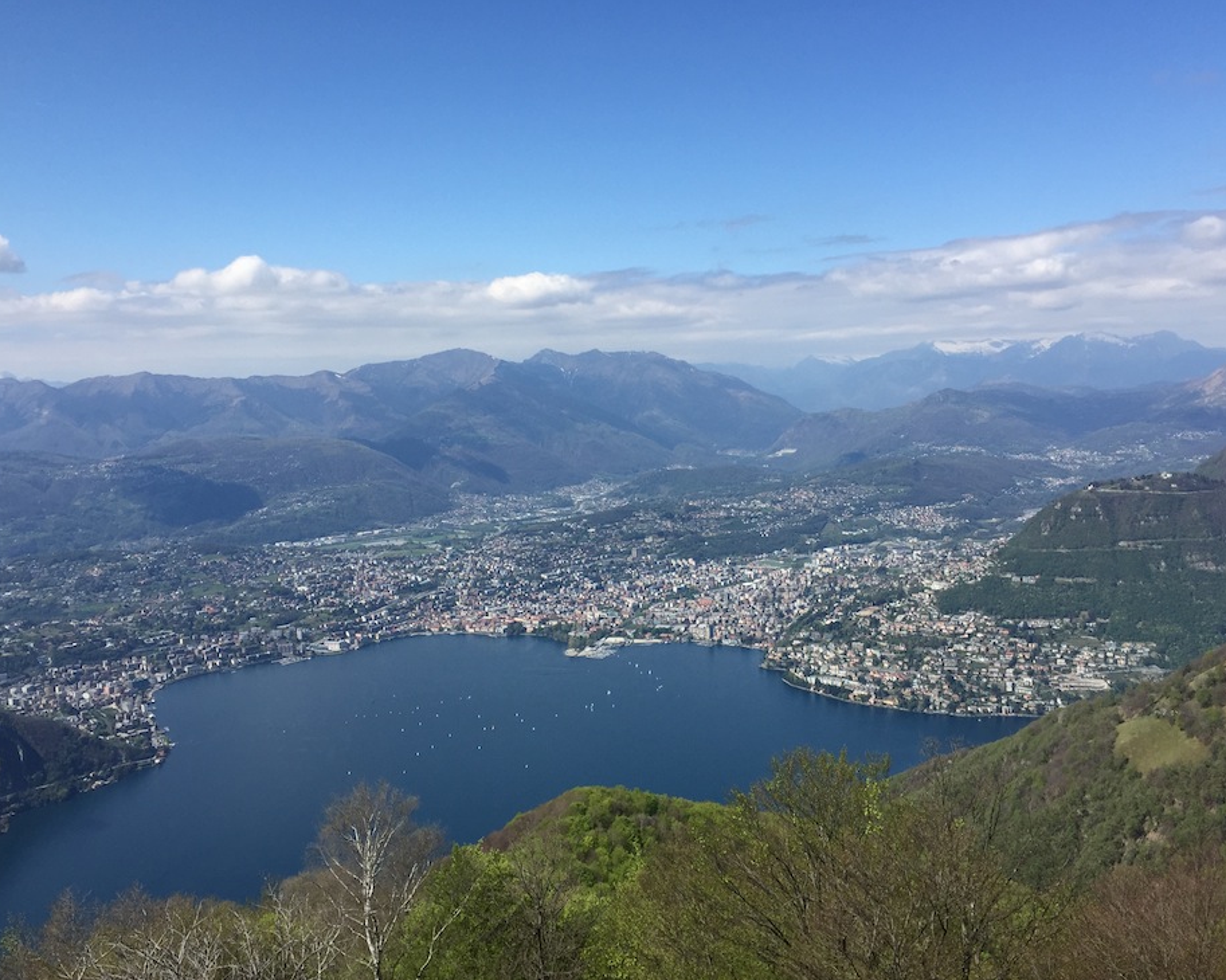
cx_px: 616
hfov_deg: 57.2
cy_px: 481
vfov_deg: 47.1
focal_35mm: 31
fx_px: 1125
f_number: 2.2
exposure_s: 1/2475
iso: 32
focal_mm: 4.15
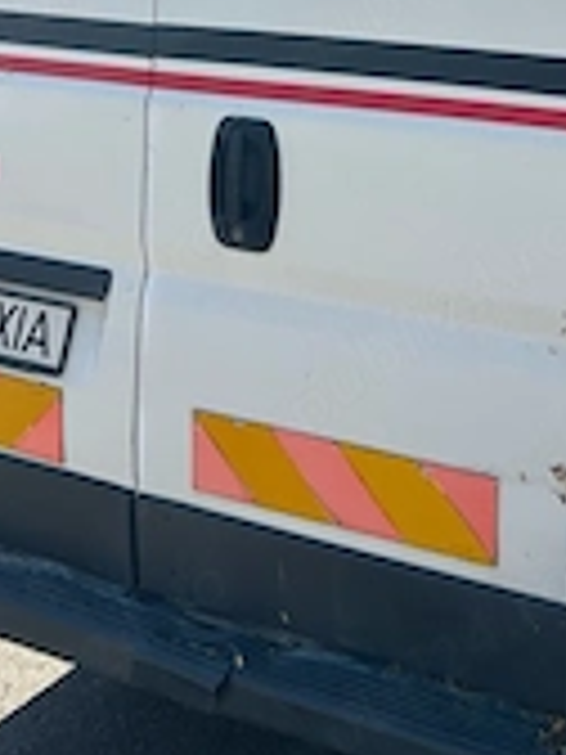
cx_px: 521
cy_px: 27
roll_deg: +1.5
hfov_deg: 23.0
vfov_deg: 29.4
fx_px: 1352
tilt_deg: -6.4
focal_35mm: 62
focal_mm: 5.7
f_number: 1.5
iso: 50
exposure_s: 1/3460
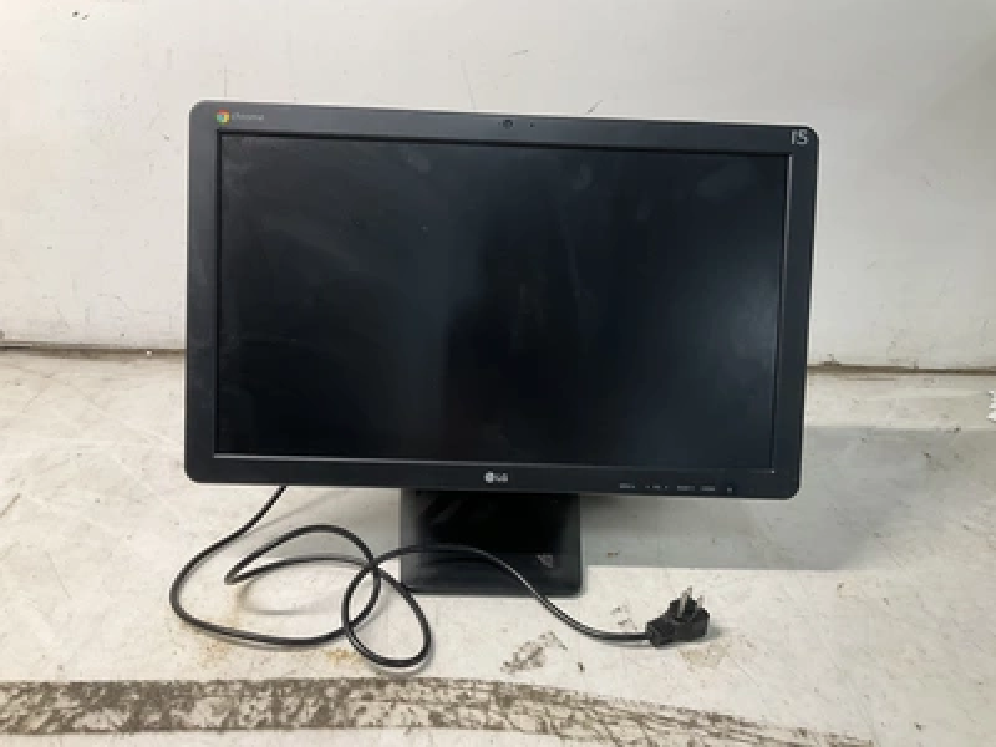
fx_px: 834
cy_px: 374
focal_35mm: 29
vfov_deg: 48.2
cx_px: 498
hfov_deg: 61.7
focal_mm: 3
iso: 64
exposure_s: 1/60
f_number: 1.8
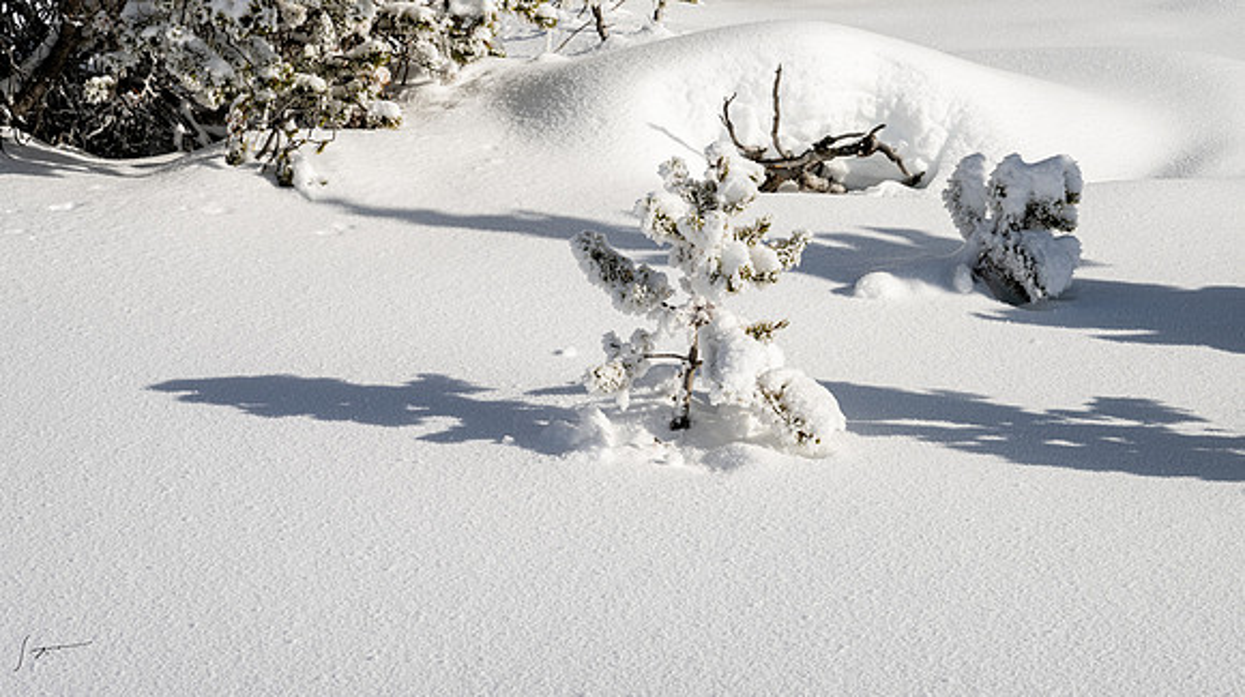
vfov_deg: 14.2
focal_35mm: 85
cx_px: 677
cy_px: 316
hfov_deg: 25.0
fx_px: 2803
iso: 80
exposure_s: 1/125
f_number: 11
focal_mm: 70
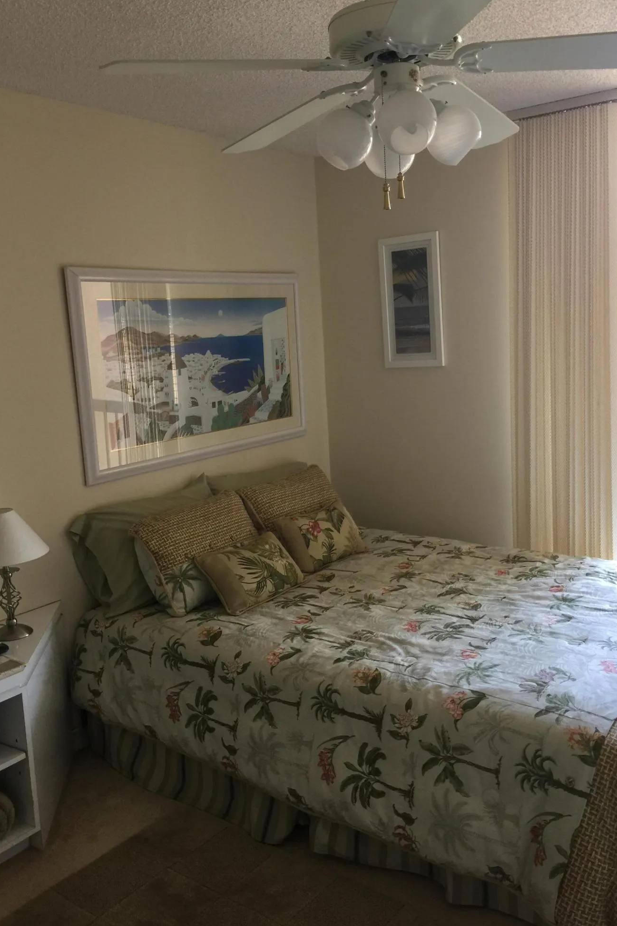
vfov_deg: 60.3
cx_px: 330
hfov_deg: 42.3
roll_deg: +3.1
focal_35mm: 31
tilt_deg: -7.8
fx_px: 797
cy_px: 458
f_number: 2.2
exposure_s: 1/15
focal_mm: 4.15
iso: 32
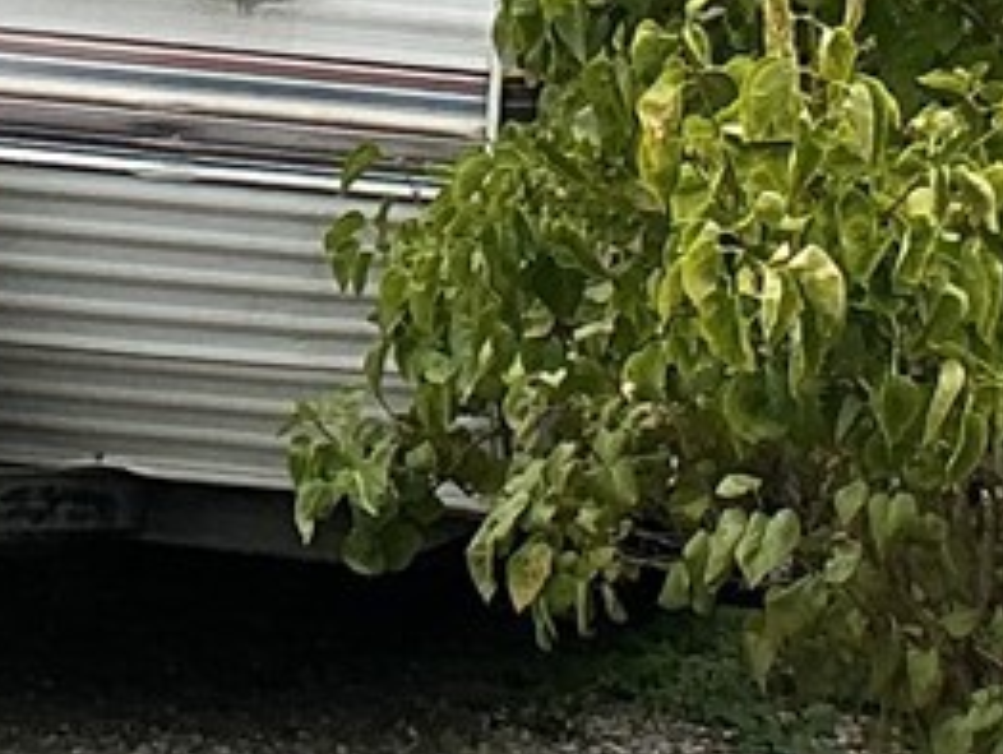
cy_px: 417
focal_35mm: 177
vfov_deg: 8.4
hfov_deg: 11.2
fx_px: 5133
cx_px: 616
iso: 25
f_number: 1.8
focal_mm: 3
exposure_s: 1/375
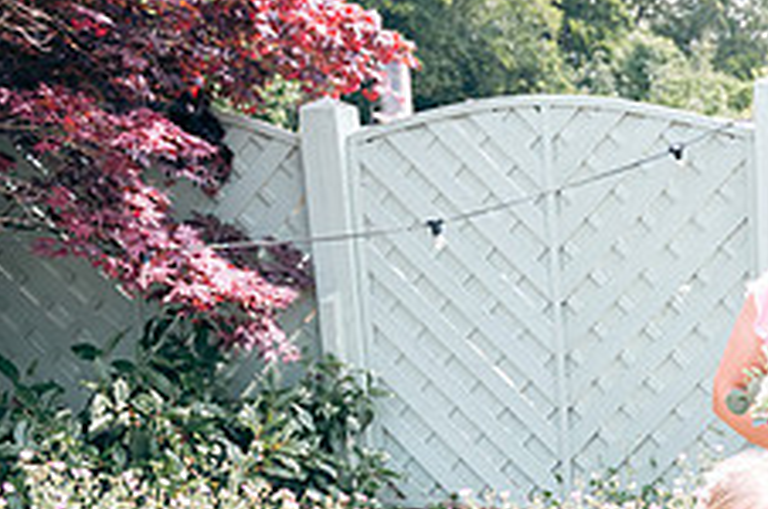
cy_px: 490
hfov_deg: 25.0
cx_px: 948
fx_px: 1534
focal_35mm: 72
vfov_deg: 18.5
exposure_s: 1/160
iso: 100
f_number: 5
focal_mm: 28
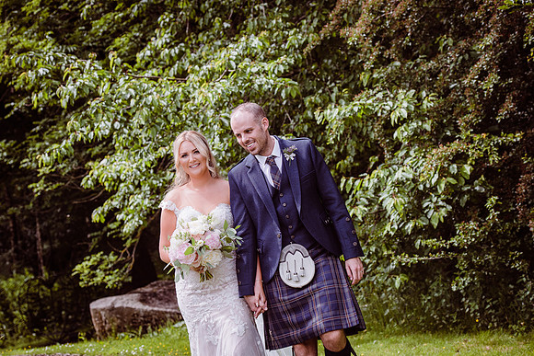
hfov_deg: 22.6
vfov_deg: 15.2
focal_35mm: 90
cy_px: 178
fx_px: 1335
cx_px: 267
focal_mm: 90
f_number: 4.5
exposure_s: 1/1000
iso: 250
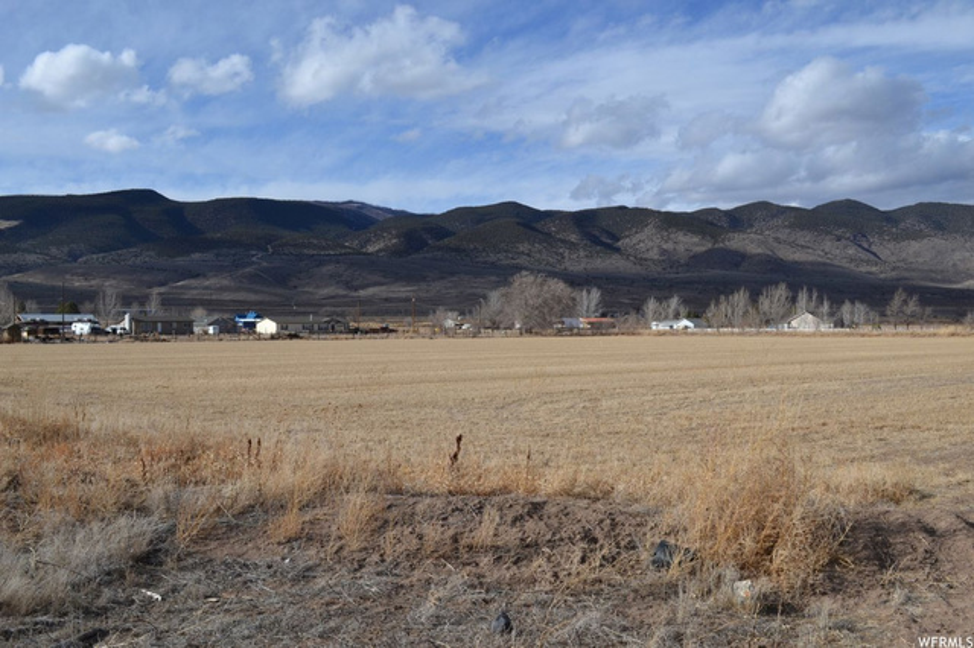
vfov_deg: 36.8
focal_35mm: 36
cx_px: 487
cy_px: 324
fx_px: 973
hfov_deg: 53.2
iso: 100
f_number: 9
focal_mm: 24
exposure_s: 1/320
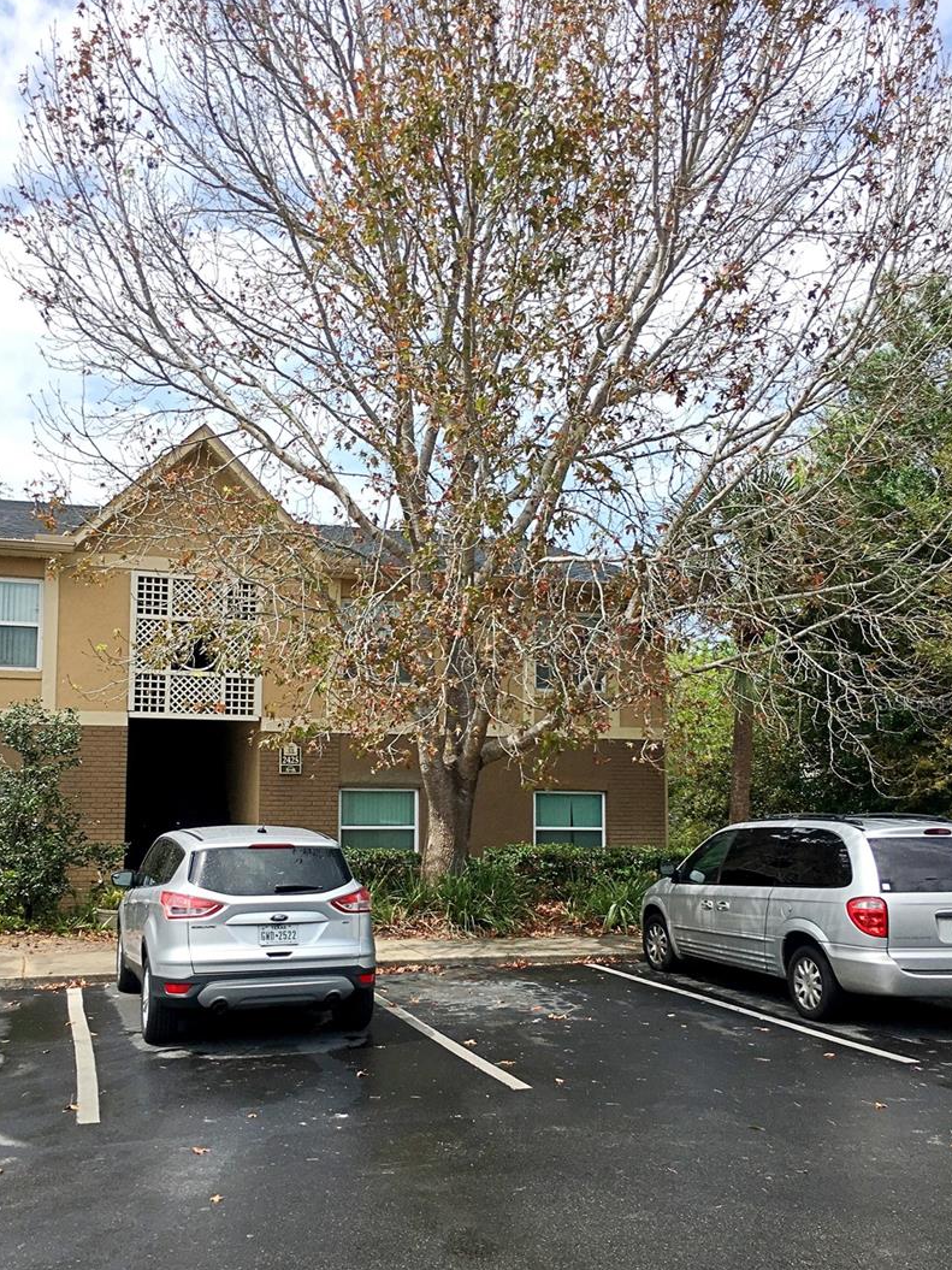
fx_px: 1210
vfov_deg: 55.2
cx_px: 421
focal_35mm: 33
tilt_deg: +5.1
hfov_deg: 42.9
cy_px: 703
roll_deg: +0.2
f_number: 2.2
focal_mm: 4.15
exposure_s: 1/1508
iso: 25
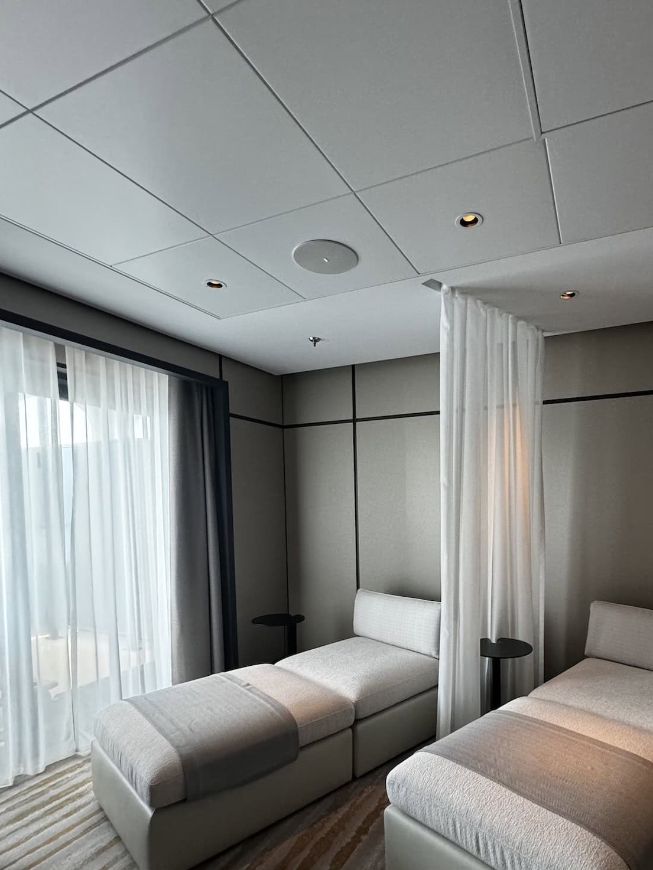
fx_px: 478
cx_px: 416
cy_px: 529
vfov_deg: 83.5
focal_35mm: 19
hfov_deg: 67.4
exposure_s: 1/59
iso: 320
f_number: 2.2
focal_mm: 2.2
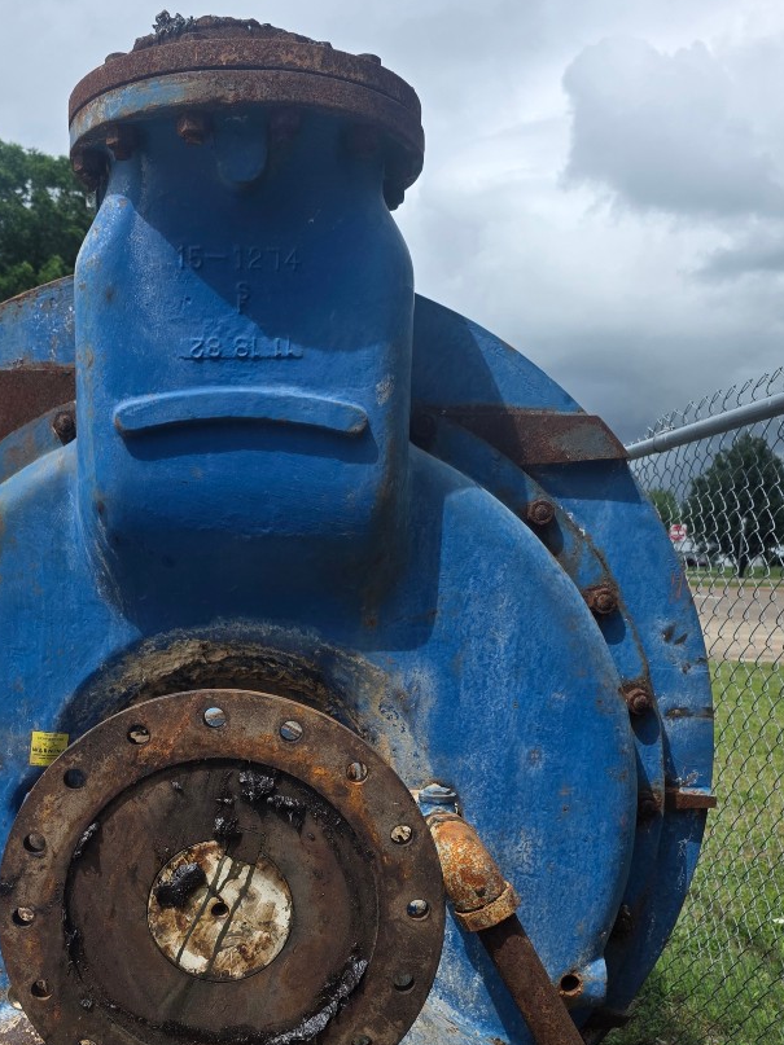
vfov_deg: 47.4
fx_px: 1148
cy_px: 763
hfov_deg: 37.1
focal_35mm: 38
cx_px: 236
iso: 80
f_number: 1.7
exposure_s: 1/7944
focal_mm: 6.3
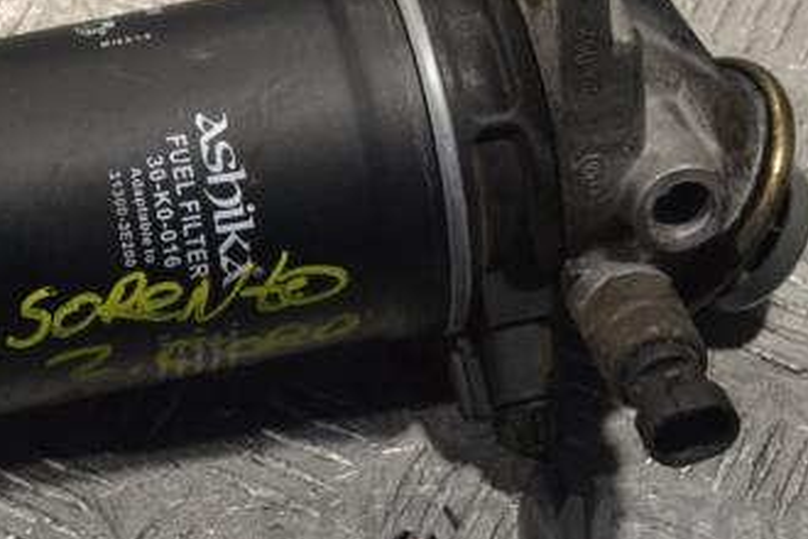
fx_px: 3187
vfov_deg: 9.7
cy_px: 206
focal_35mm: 142
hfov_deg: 14.4
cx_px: 215
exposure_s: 1/320
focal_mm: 52
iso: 3200
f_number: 9
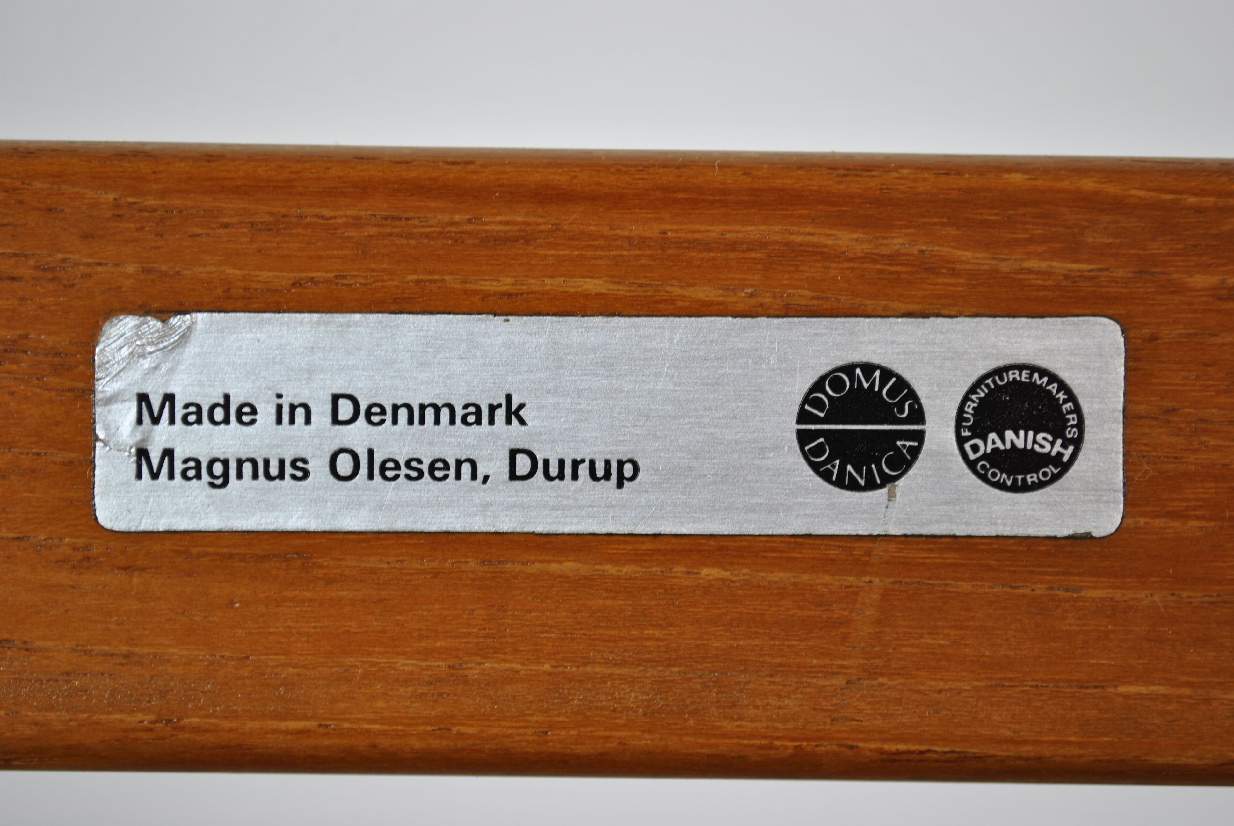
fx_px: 2831
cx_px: 617
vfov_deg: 16.6
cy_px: 413
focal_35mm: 82
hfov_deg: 24.6
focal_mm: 55
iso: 100
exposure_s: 1/20
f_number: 5.6
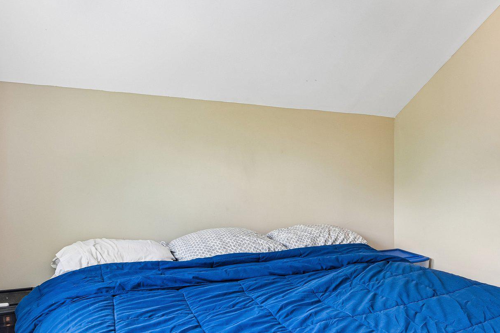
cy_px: 167
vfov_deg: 47.9
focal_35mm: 27
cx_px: 260
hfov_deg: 67.4
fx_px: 375
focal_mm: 16
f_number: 8
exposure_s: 1/40
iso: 400
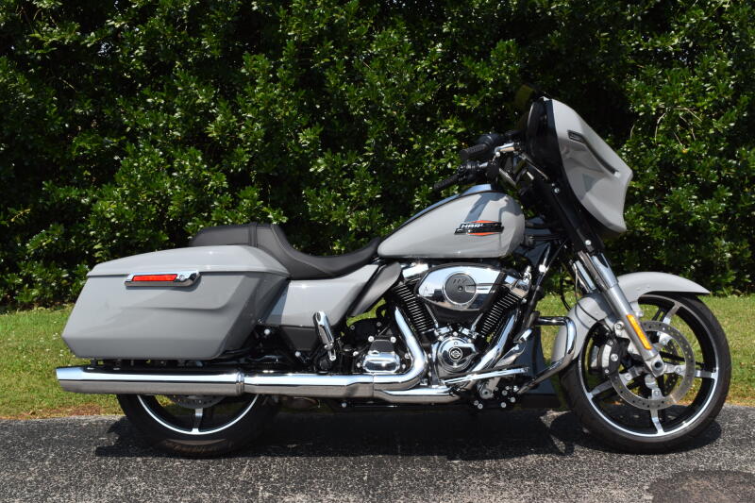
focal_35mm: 44
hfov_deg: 45.0
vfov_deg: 30.8
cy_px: 252
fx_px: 912
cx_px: 378
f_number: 14
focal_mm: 29
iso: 100
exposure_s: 1/200
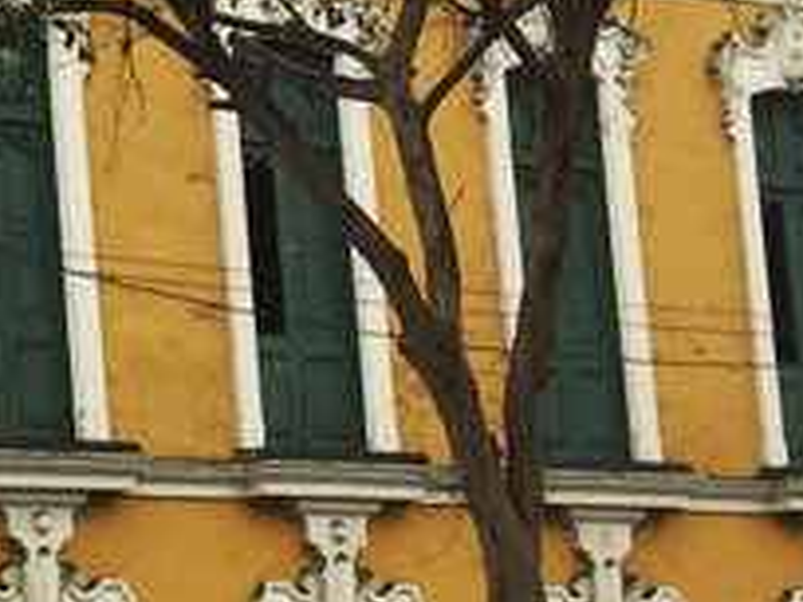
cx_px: -949
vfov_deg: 8.7
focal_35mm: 171
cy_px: 338
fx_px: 3967
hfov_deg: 10.4
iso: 32
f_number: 2.2
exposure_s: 1/143
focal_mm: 4.15
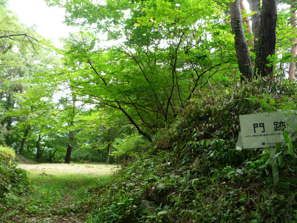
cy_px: 112
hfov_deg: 60.0
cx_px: 148
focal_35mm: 30
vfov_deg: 46.8
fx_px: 257
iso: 100
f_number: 3.3
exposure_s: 1/50
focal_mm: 5.2
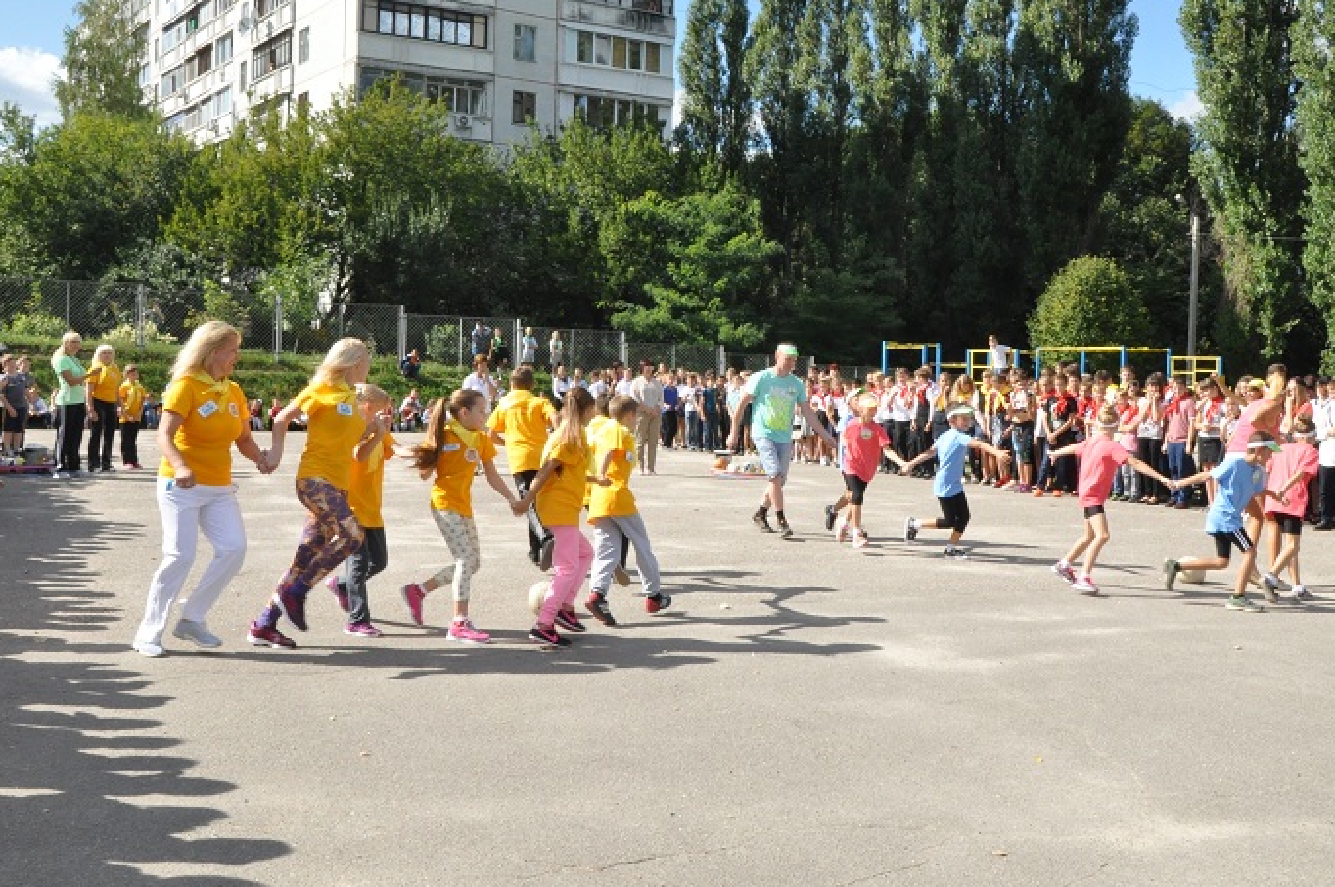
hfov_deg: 48.8
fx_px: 1468
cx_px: 738
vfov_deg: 33.6
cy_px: 397
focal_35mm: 40
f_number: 25
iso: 1000
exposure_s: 1/200
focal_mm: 21
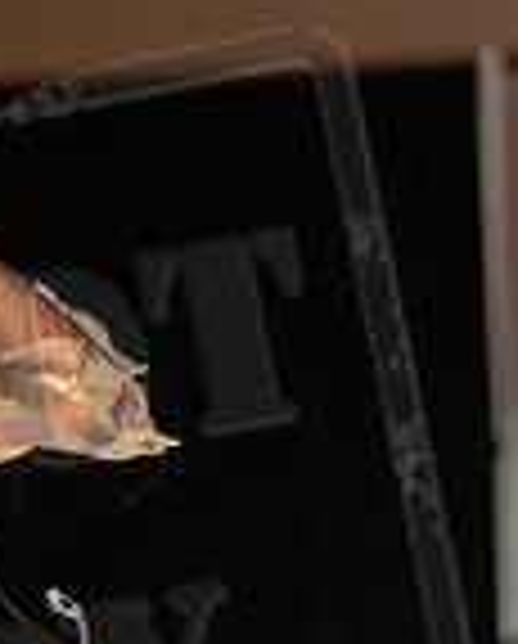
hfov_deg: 4.3
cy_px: 554
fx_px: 6915
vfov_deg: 5.3
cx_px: -149
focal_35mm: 362
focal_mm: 123
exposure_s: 1/200
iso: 1600
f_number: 4
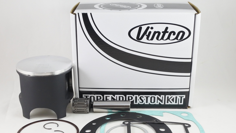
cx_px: 121
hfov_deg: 45.5
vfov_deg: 26.4
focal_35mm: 45
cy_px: 86
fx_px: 282
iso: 640
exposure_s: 1/125
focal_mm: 14.7
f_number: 4.2
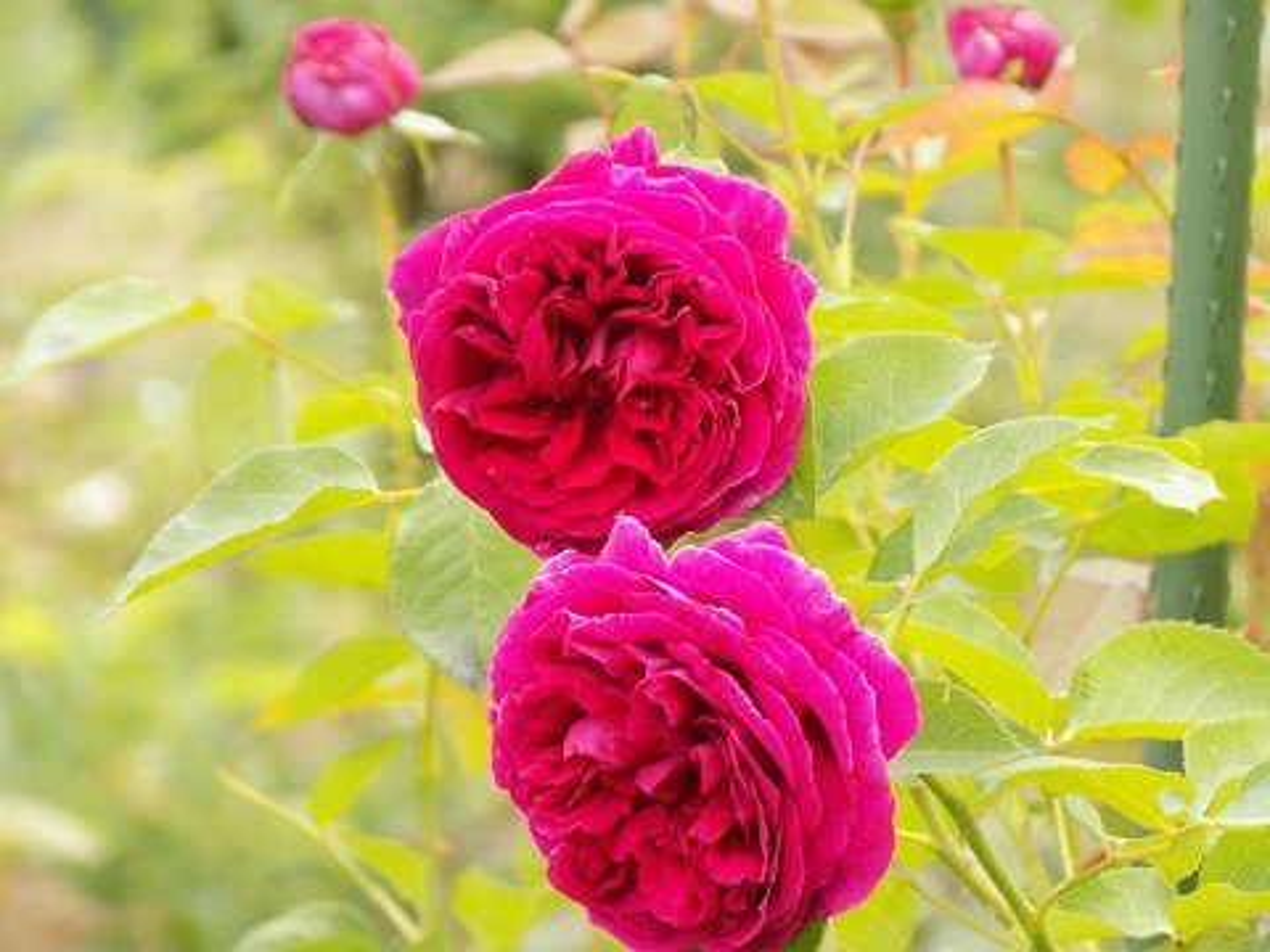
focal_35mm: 537
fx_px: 19702
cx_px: 635
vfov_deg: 2.8
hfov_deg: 3.7
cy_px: 476
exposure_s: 1/125
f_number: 5.9
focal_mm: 95.4
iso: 160
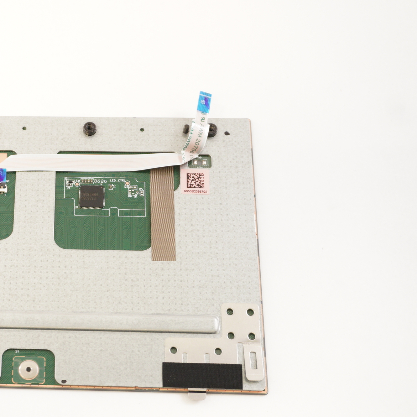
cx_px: 26
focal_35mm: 60
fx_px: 815
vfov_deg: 28.7
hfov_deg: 27.5
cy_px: 244
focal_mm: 25
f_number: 5.6
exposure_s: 1/15
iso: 640
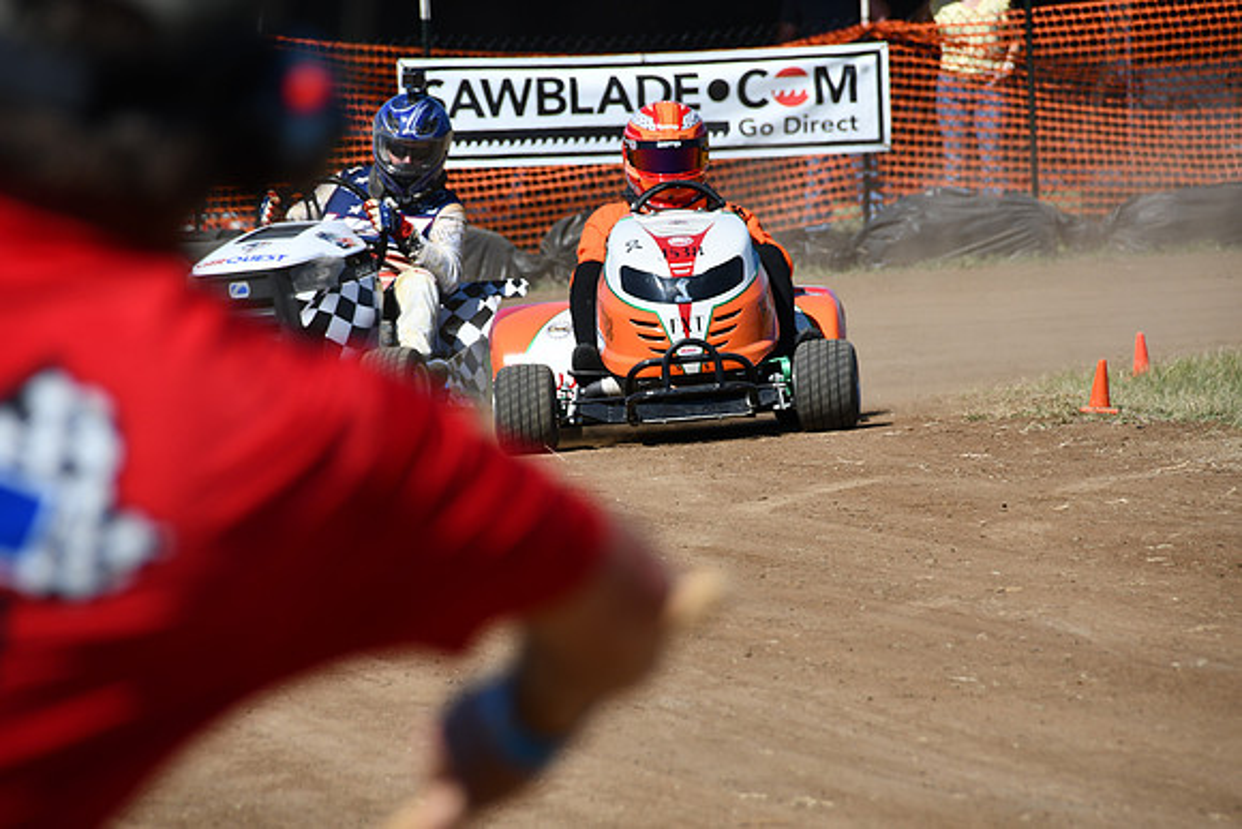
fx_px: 12940
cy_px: 414
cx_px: 621
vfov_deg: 3.7
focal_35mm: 375
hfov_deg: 5.5
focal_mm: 250
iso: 140
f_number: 8
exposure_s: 1/500
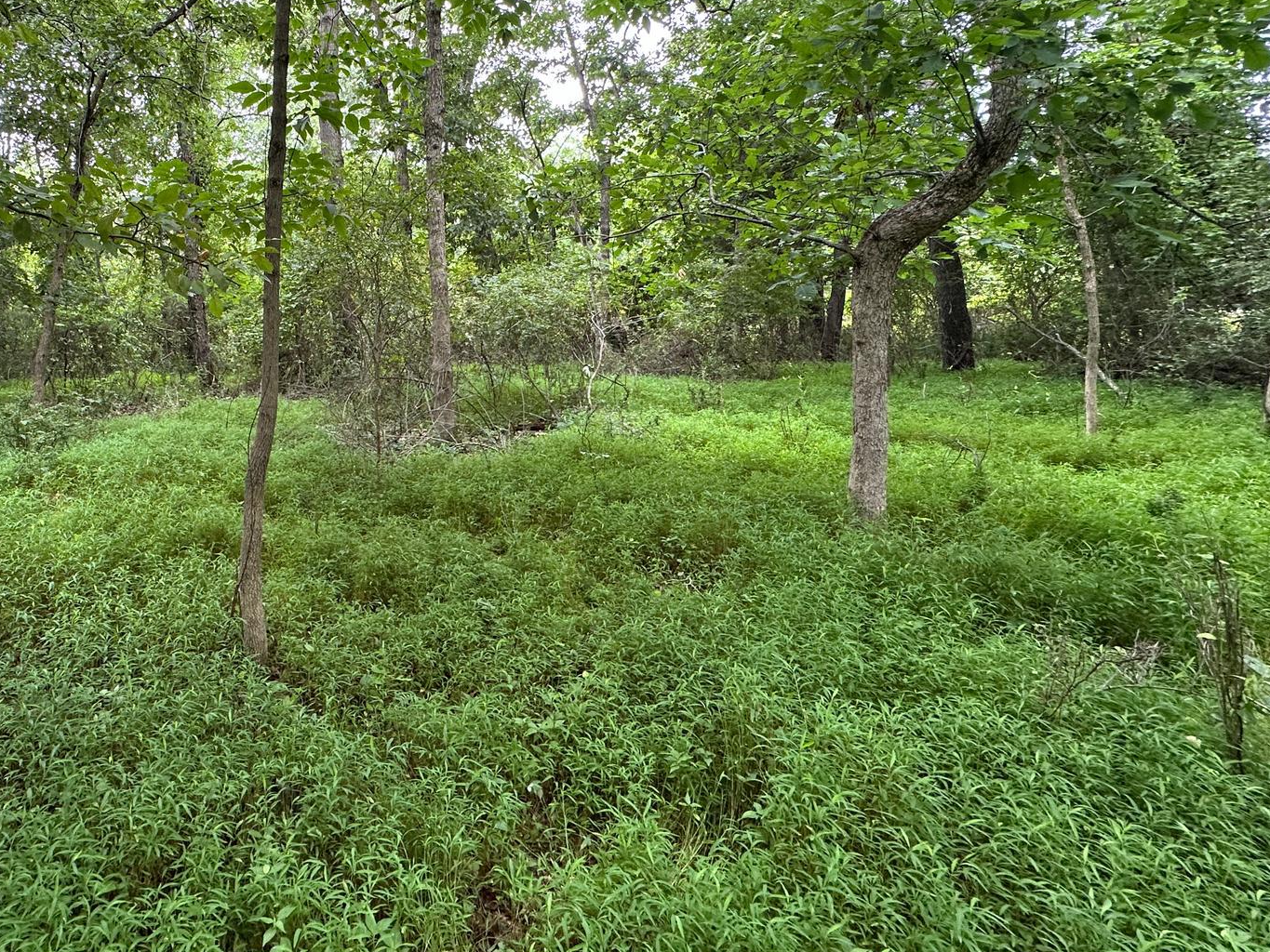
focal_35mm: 21
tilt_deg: +2.3
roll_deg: -0.1
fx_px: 771
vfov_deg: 61.3
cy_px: 290
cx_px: 352
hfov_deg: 74.5
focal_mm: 2.22
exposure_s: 1/99
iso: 160
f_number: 2.2
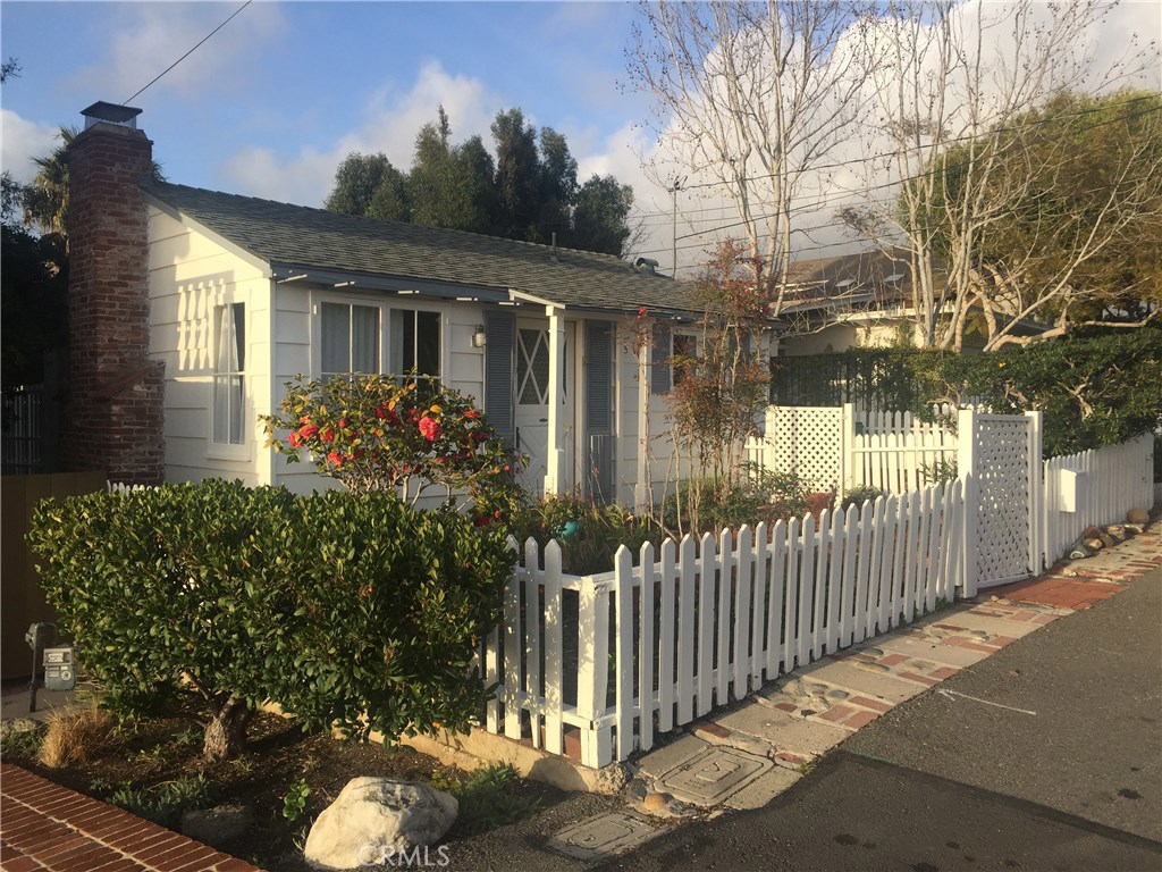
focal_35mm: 29
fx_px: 973
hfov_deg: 61.7
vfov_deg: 48.2
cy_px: 436
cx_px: 581
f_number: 2.2
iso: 32
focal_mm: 4.15
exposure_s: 1/1099
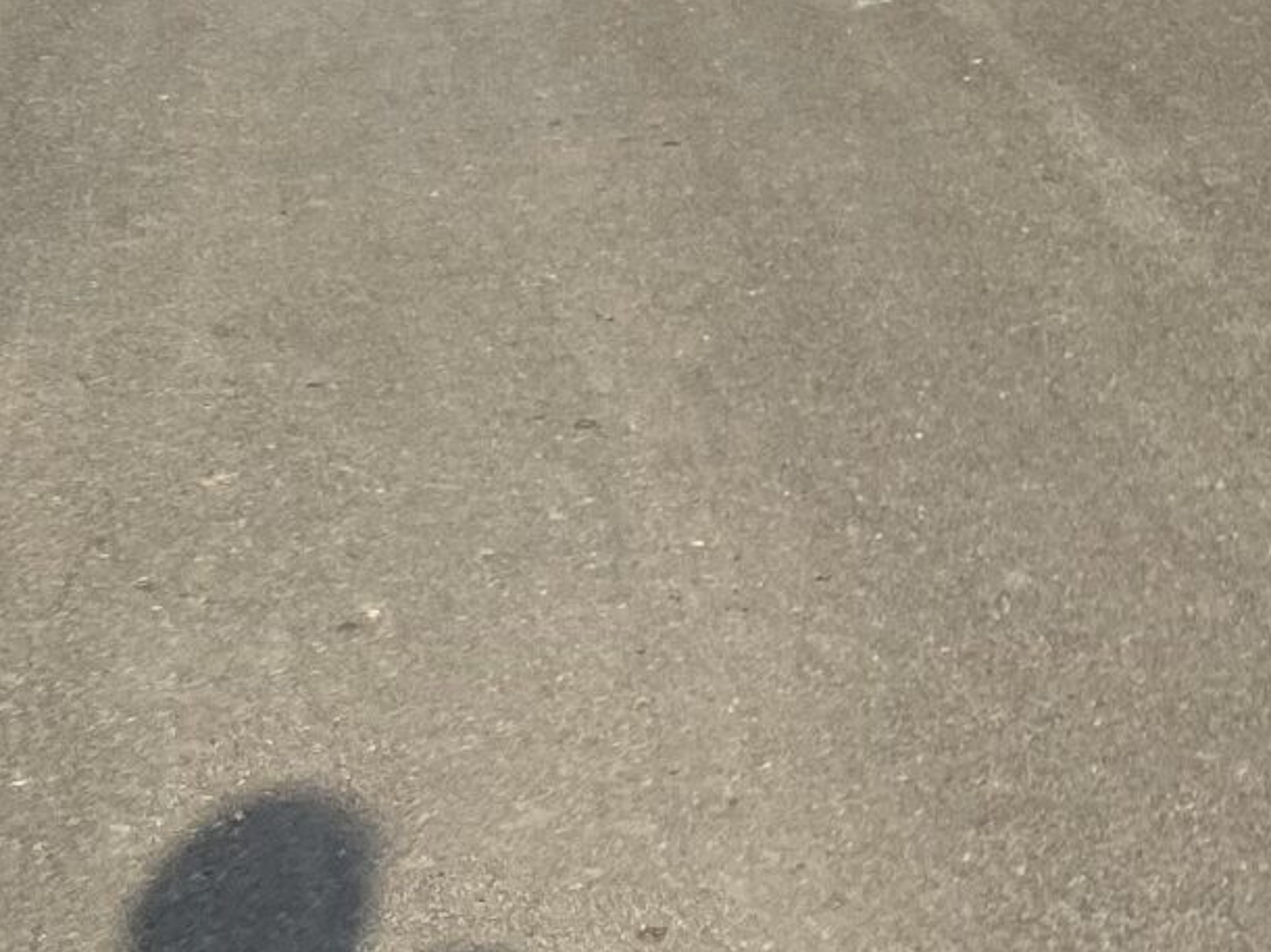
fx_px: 3854
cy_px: -742
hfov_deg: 17.9
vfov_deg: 12.8
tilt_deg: +2.6
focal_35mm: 105
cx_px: 1496
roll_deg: +4.1
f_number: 1.6
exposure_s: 1/3788
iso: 32
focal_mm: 5.1
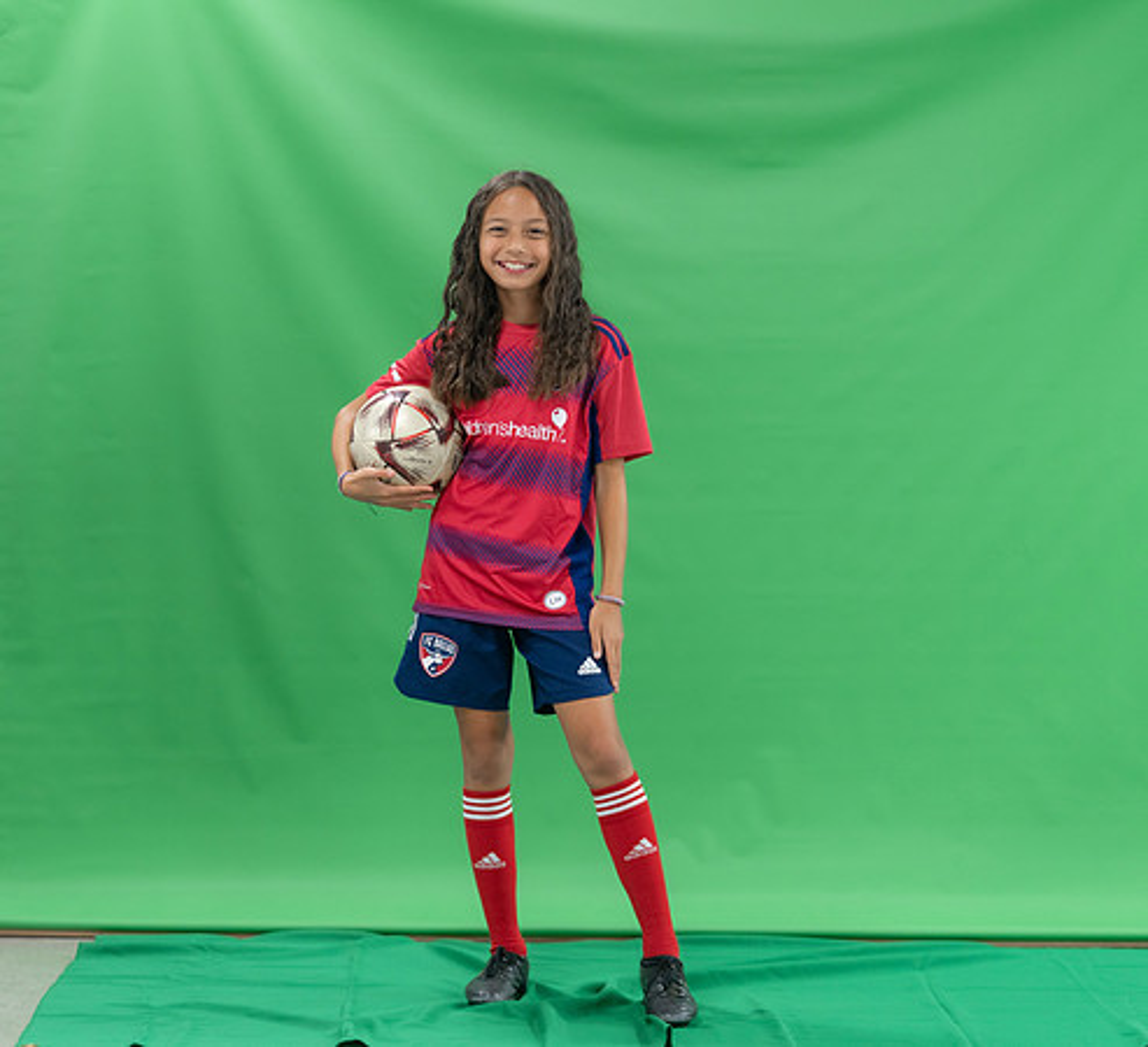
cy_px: 543
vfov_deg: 18.4
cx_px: 545
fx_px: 3235
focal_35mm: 90
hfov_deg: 20.1
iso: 1000
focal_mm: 70
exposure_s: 1/250
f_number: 2.8
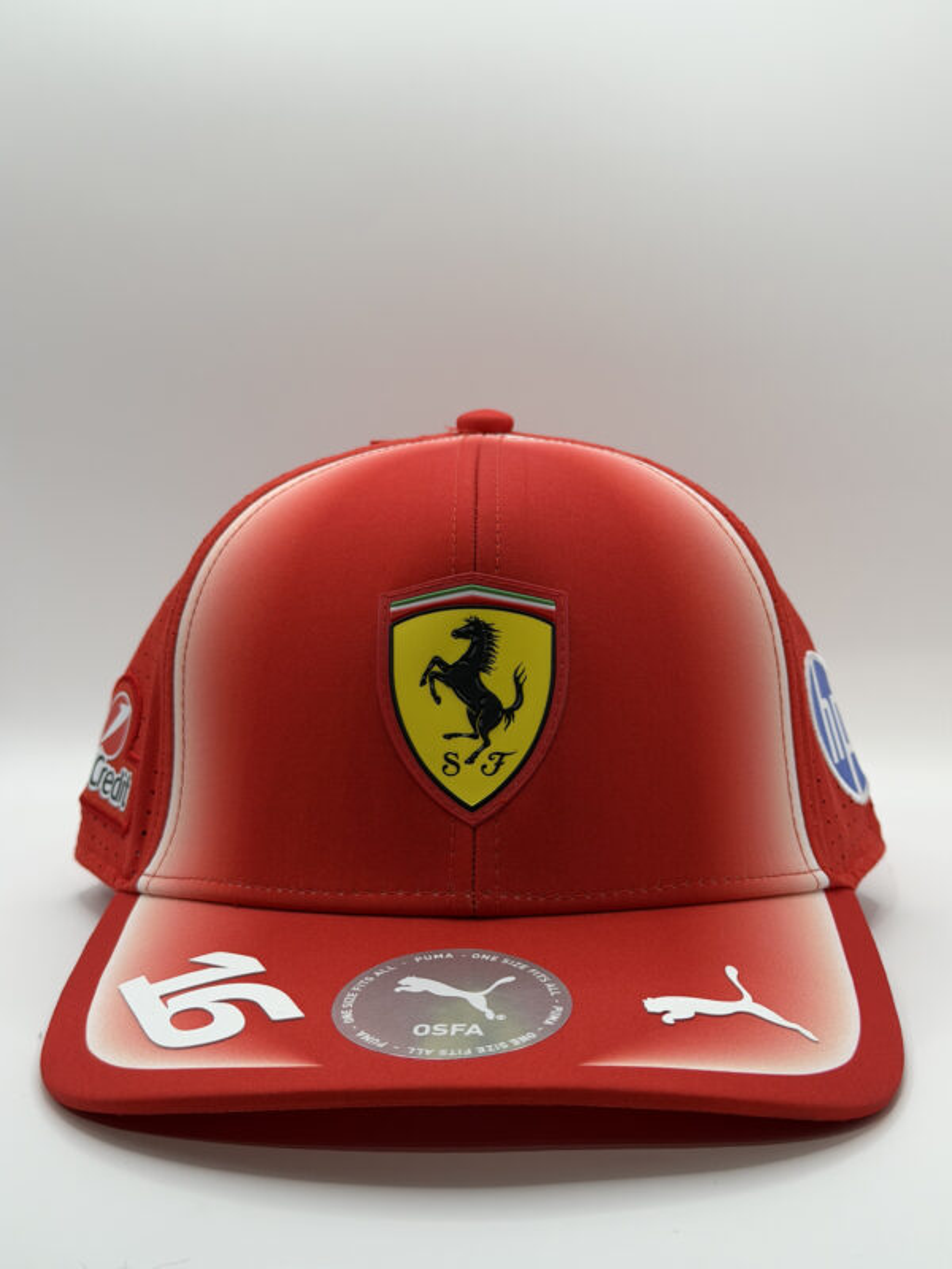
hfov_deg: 30.3
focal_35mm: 48
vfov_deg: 39.7
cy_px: 634
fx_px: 1760
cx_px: 476
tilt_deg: -7.0
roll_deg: -1.1
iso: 64
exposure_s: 1/284
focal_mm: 6.76
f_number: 1.78
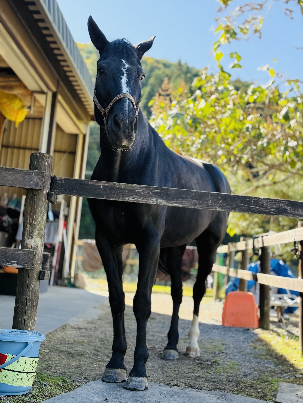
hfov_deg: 30.3
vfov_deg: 39.7
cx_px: 152
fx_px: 560
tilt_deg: +6.1
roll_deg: -5.6
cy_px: 202
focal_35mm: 48
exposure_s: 1/472
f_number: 1.78
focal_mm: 6.76
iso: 80
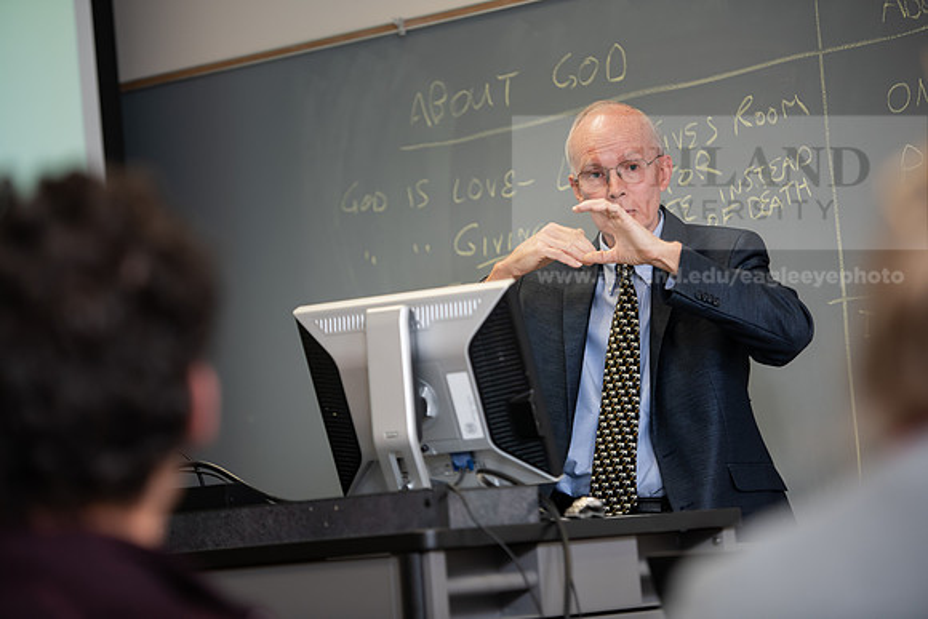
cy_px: 310
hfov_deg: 16.8
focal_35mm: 122
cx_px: 464
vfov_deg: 11.2
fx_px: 3145
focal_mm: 122
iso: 640
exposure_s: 1/200
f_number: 3.2
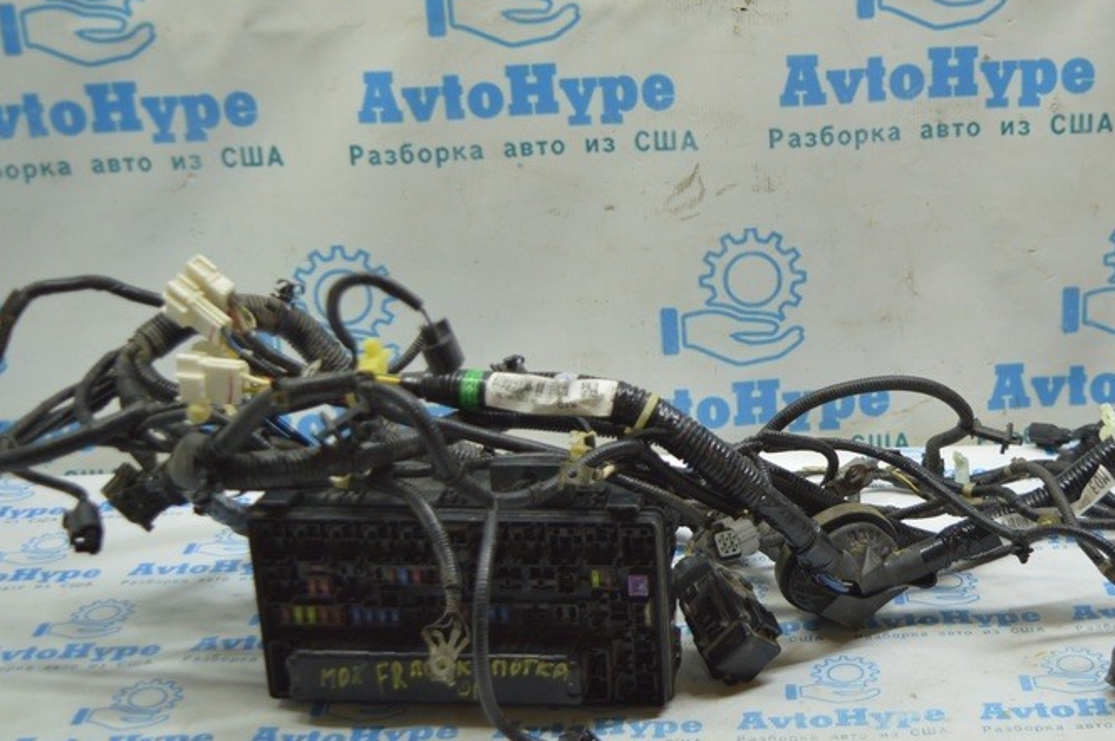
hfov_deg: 34.3
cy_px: 334
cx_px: 751
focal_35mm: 58
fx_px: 1787
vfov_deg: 23.4
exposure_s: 1/60
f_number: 4
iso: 400
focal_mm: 25
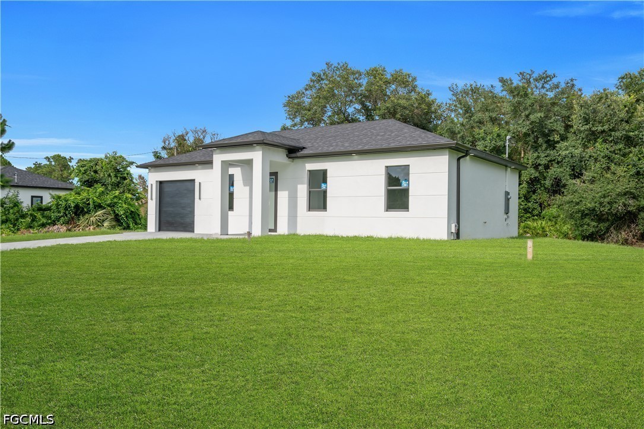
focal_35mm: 30
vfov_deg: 43.6
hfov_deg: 61.9
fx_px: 537
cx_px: 322
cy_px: 214
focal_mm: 20
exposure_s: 1/200
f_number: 7.1
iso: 100
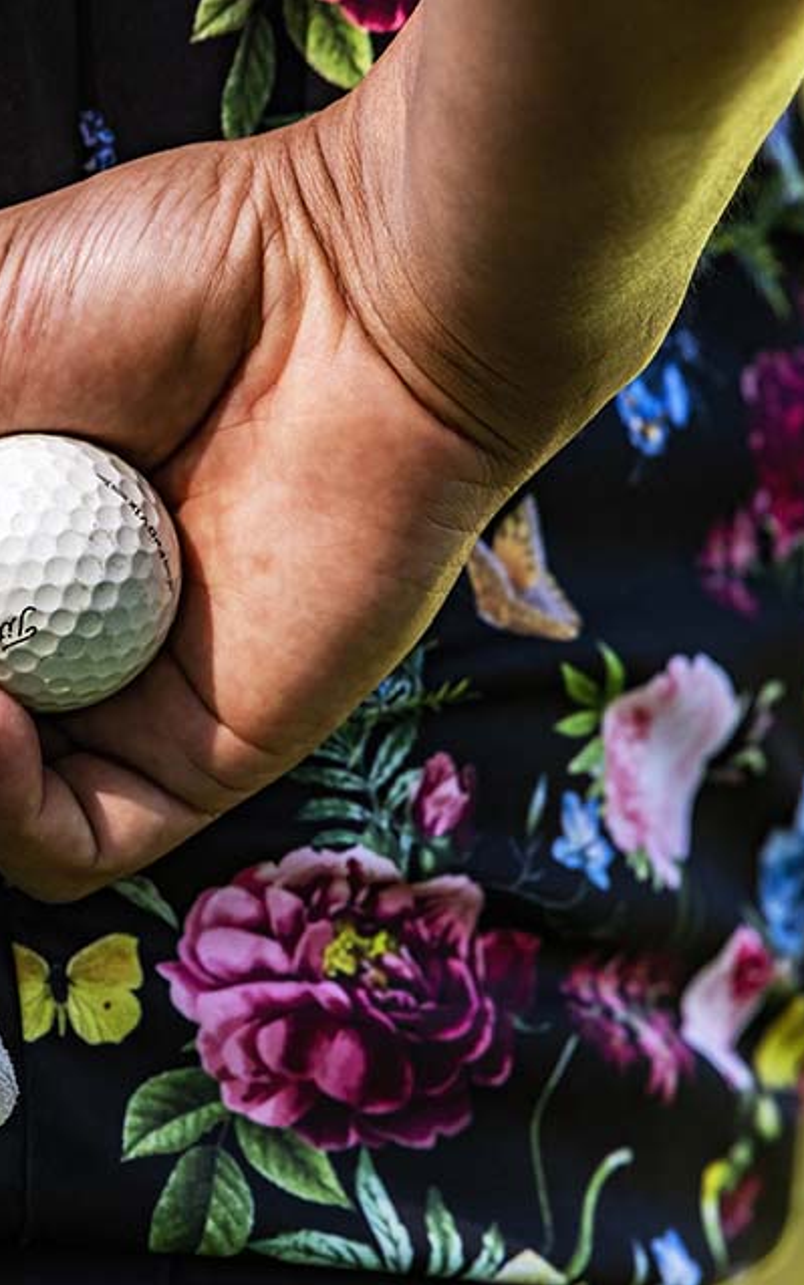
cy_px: 642
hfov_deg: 1.3
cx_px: 56
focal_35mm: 997
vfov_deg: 2.1
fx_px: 34938
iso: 500
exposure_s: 1/2000
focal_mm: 650
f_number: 6.3
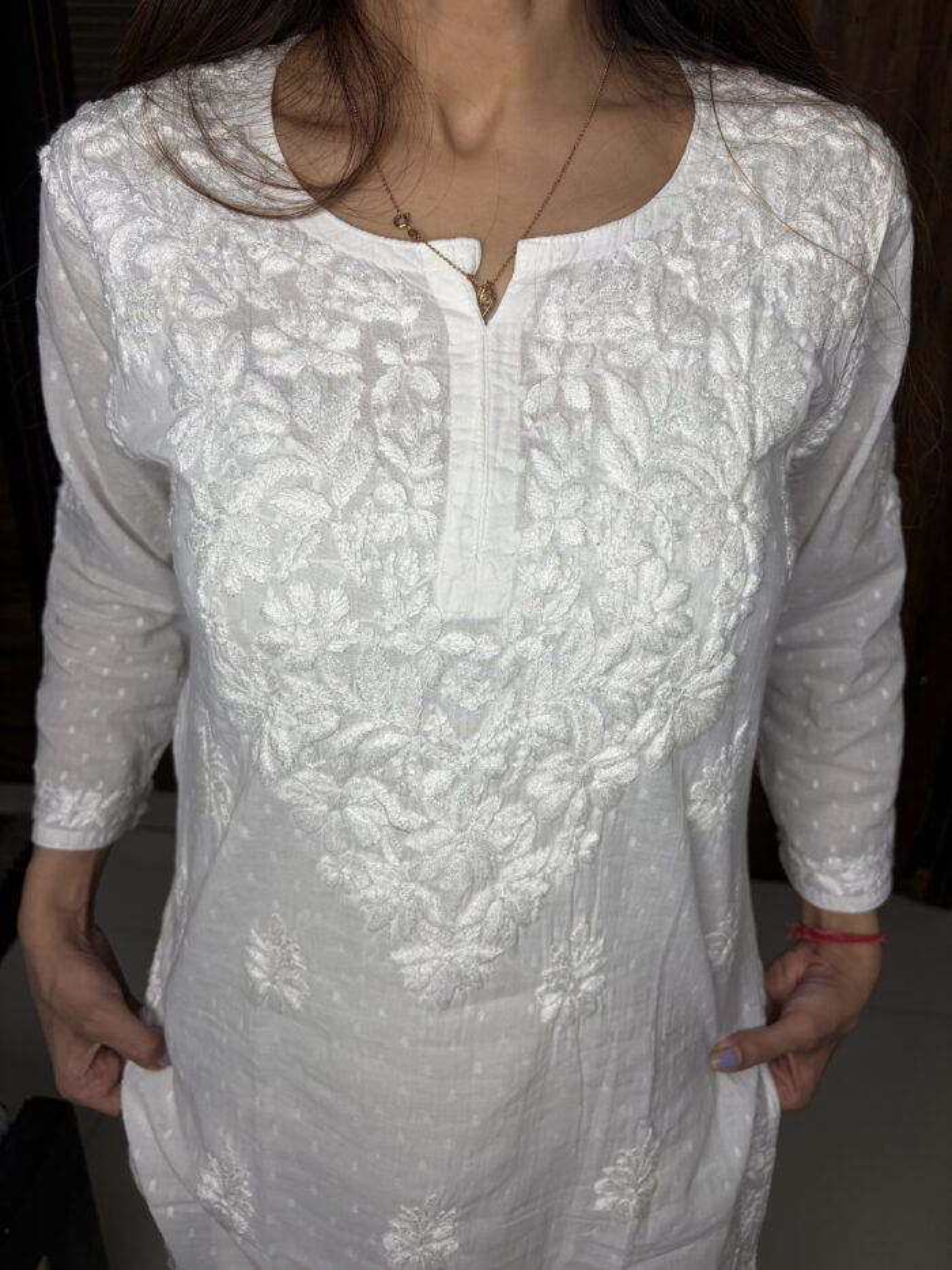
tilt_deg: -26.1
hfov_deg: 53.1
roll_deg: -3.0
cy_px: 635
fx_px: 953
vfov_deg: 67.3
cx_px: 476
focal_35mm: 26
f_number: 1.6
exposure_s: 1/129
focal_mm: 5.96
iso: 32
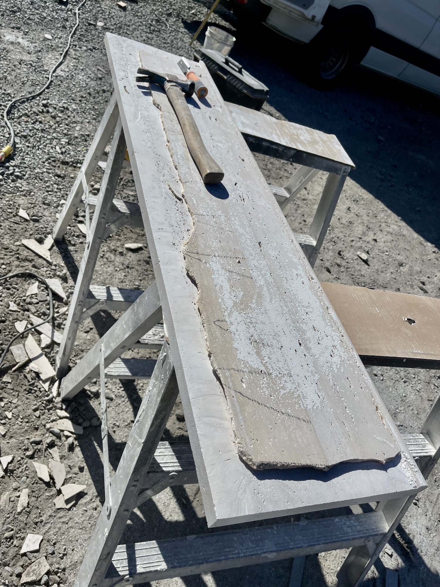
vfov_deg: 67.3
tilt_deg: -34.6
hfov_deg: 53.1
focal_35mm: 26
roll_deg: -26.7
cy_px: 294
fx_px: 441
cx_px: 220
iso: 32
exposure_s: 1/9174
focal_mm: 5.1
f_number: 1.6
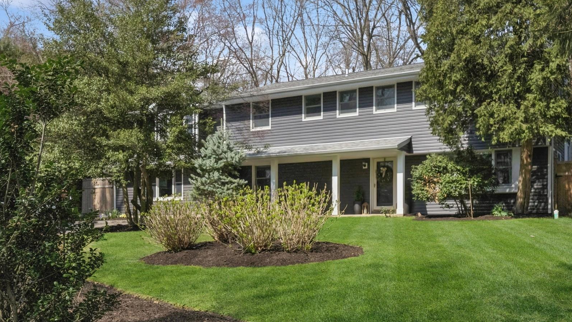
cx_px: 287
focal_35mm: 38
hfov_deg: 52.8
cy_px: 168
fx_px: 576
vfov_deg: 31.2
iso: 1250
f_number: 8
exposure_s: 1/8000
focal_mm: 24
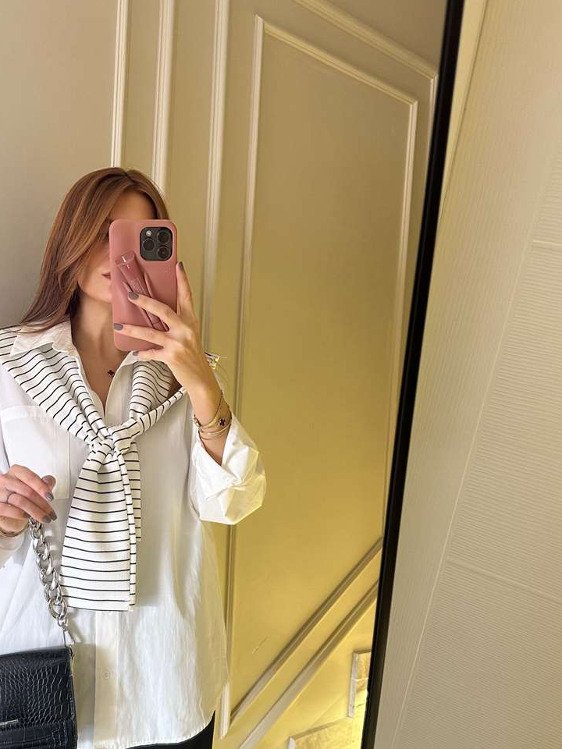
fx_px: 693
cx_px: 208
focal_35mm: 32
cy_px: 435
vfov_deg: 56.5
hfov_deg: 43.8
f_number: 1.78
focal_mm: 6.86
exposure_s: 1/73
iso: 250
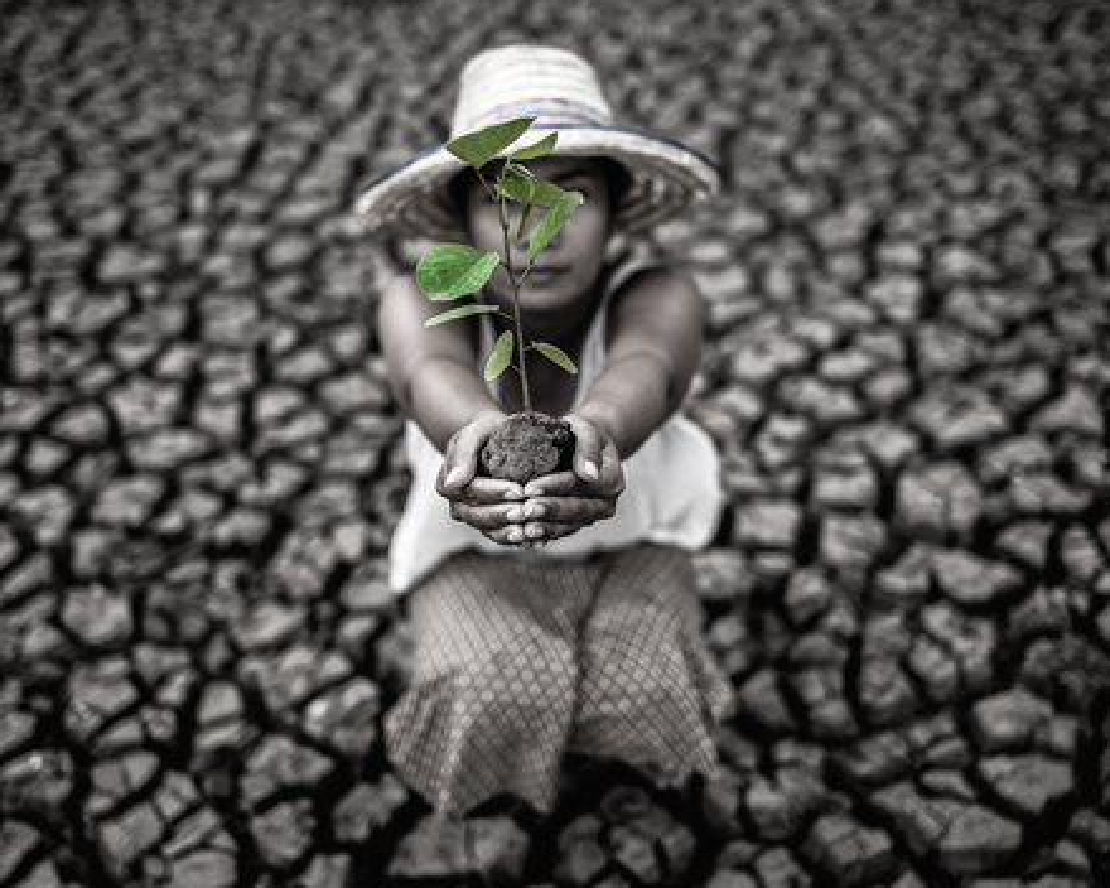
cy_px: 416
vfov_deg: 42.2
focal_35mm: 35
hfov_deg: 51.5
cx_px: 532
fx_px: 1150
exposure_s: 1/640
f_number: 1.8
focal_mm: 28
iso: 80
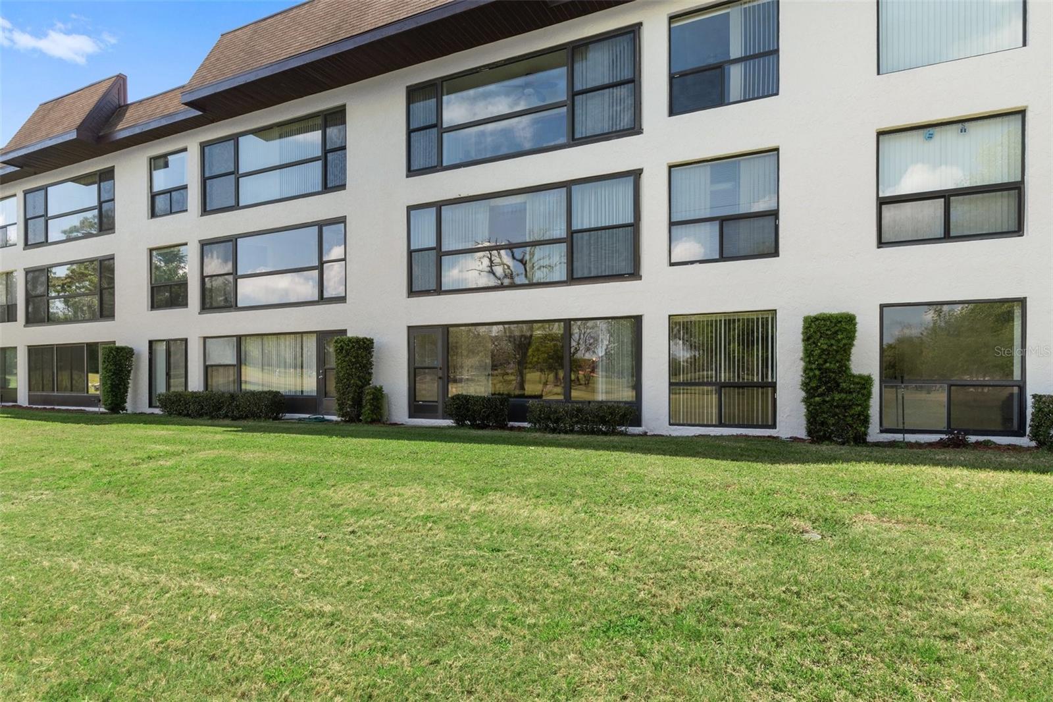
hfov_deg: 85.4
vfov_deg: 63.2
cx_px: 526
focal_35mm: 20
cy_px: 351
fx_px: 570
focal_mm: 13
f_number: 8
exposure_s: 1/125
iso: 320
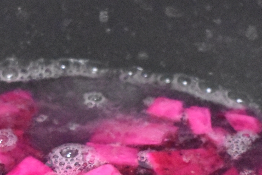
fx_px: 1645
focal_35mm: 226
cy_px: 225
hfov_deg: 9.1
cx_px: 71
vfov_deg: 6.0
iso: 11400
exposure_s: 1/60
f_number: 5
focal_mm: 40
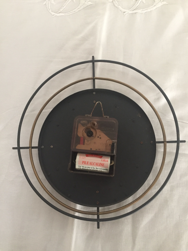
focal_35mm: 29
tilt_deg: -76.7
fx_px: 210
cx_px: 94
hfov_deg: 48.2
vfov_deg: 61.7
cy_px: 126
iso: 250
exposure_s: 1/33
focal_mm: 4.15
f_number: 2.2
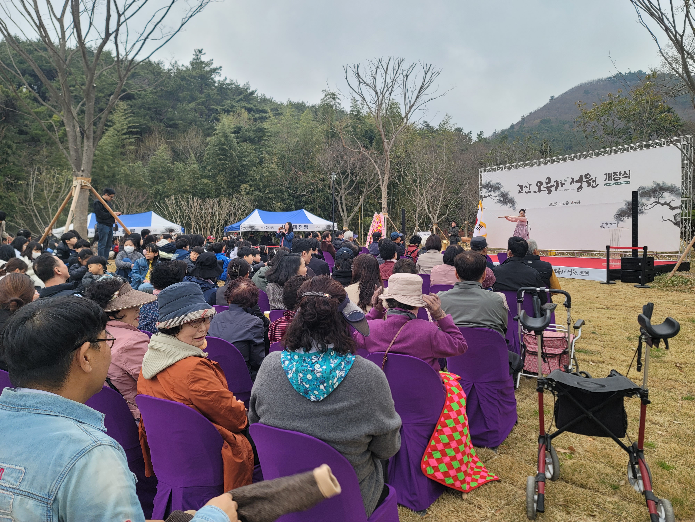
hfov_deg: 69.4
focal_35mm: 25
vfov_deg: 54.9
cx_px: 348
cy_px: 261
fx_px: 502
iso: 20
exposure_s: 1/265
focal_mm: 7
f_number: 1.8
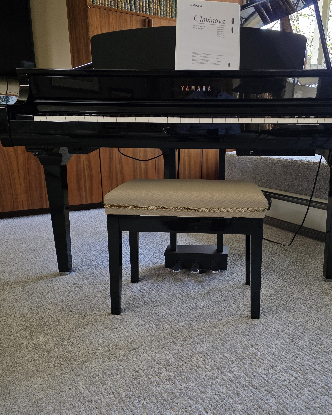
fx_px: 368
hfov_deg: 48.2
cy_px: 231
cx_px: 201
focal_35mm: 30
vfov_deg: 58.6
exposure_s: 1/120
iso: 320
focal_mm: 6.3
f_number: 1.7
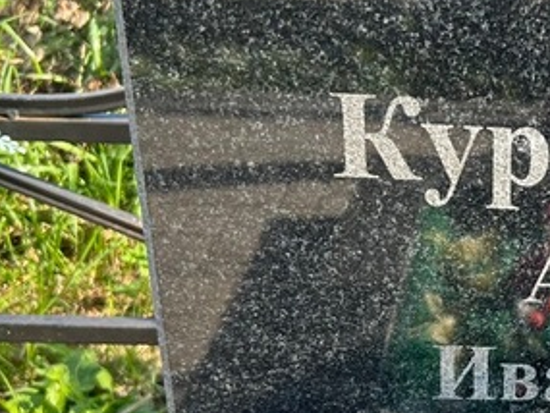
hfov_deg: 24.5
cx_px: 631
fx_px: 1160
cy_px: 280
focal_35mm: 73
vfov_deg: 20.1
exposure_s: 1/687
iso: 50
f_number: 1.5
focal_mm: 5.7
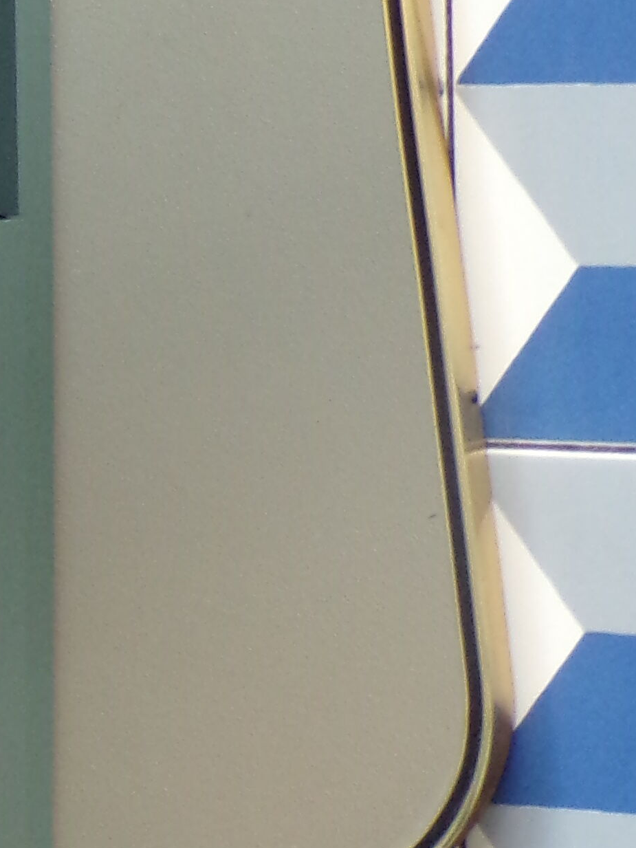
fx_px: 3845
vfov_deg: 12.5
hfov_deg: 9.4
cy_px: 26
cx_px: -63
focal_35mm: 157
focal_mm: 7.6
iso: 236
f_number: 3.4
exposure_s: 1/17
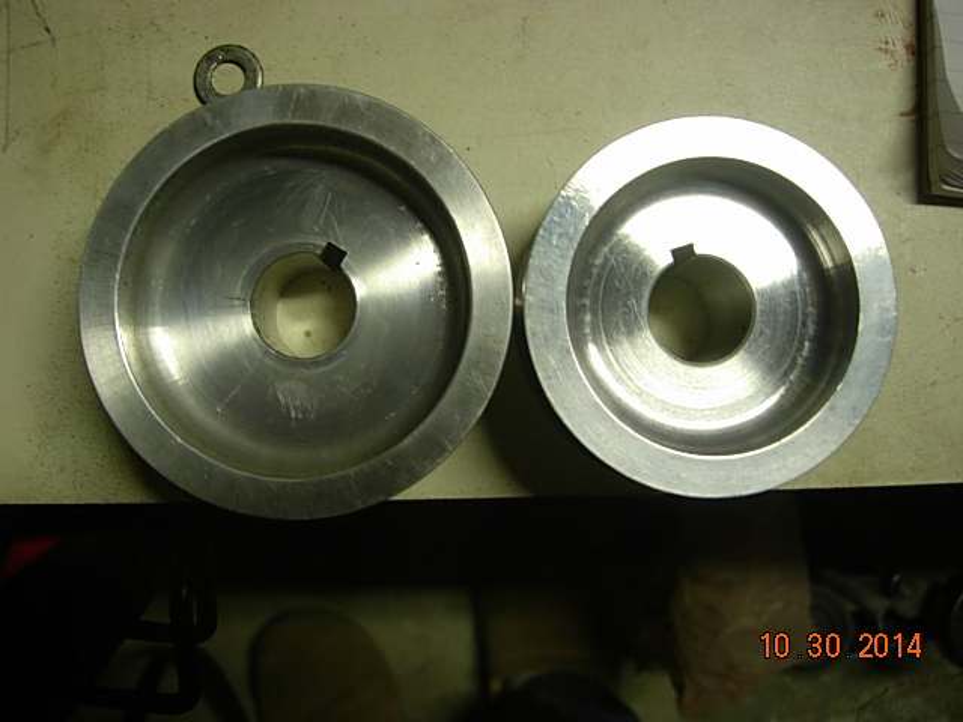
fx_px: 1057
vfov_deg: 37.7
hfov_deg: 49.0
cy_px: 361
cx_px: 482
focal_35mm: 38
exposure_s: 1/9
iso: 64
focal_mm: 7.8
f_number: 2.8
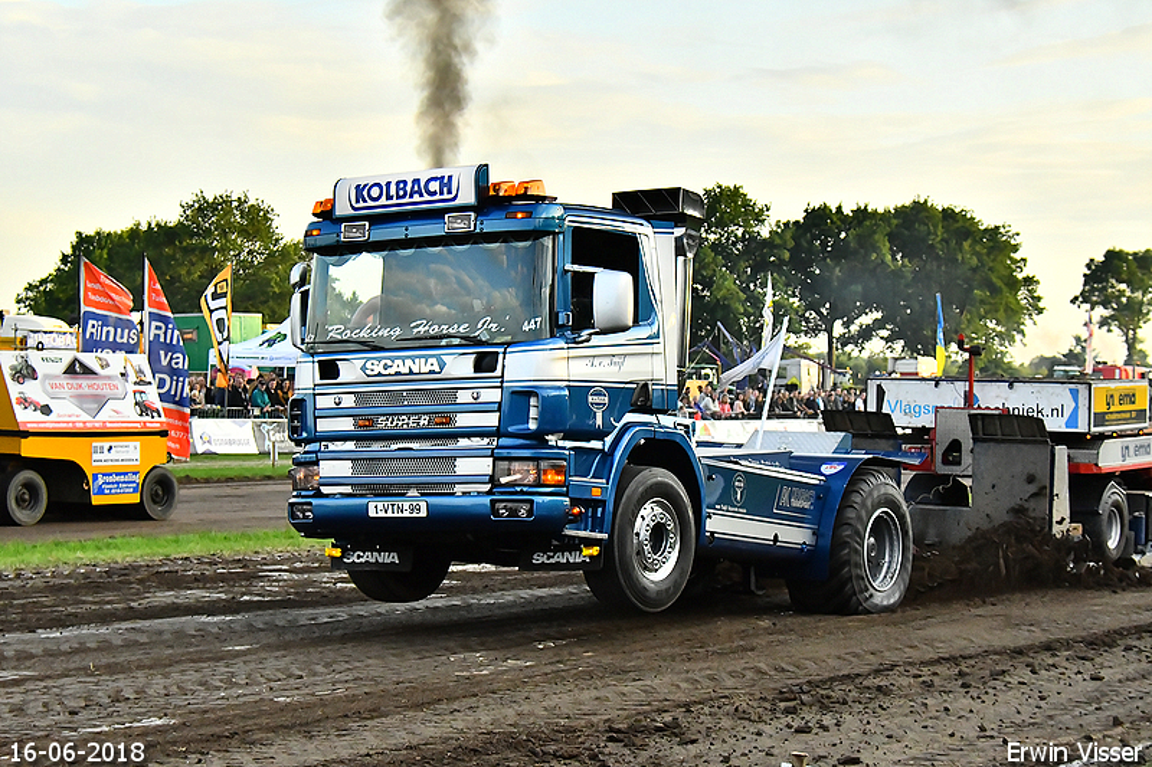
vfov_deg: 17.5
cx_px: 576
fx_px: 2495
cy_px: 384
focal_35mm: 78
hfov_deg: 26.0
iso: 2500
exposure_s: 1/3200
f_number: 5.3
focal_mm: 52
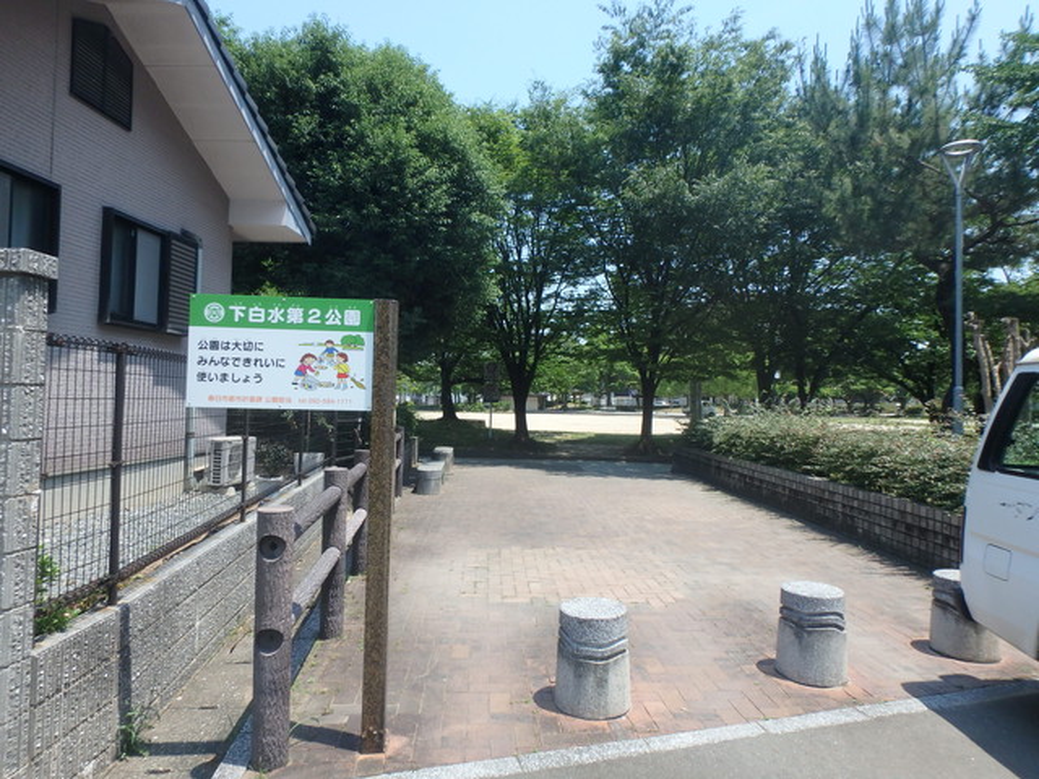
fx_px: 630
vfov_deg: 63.4
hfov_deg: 79.0
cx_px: 520
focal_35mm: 21
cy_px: 390
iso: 125
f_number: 3.5
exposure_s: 1/800
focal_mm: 3.7
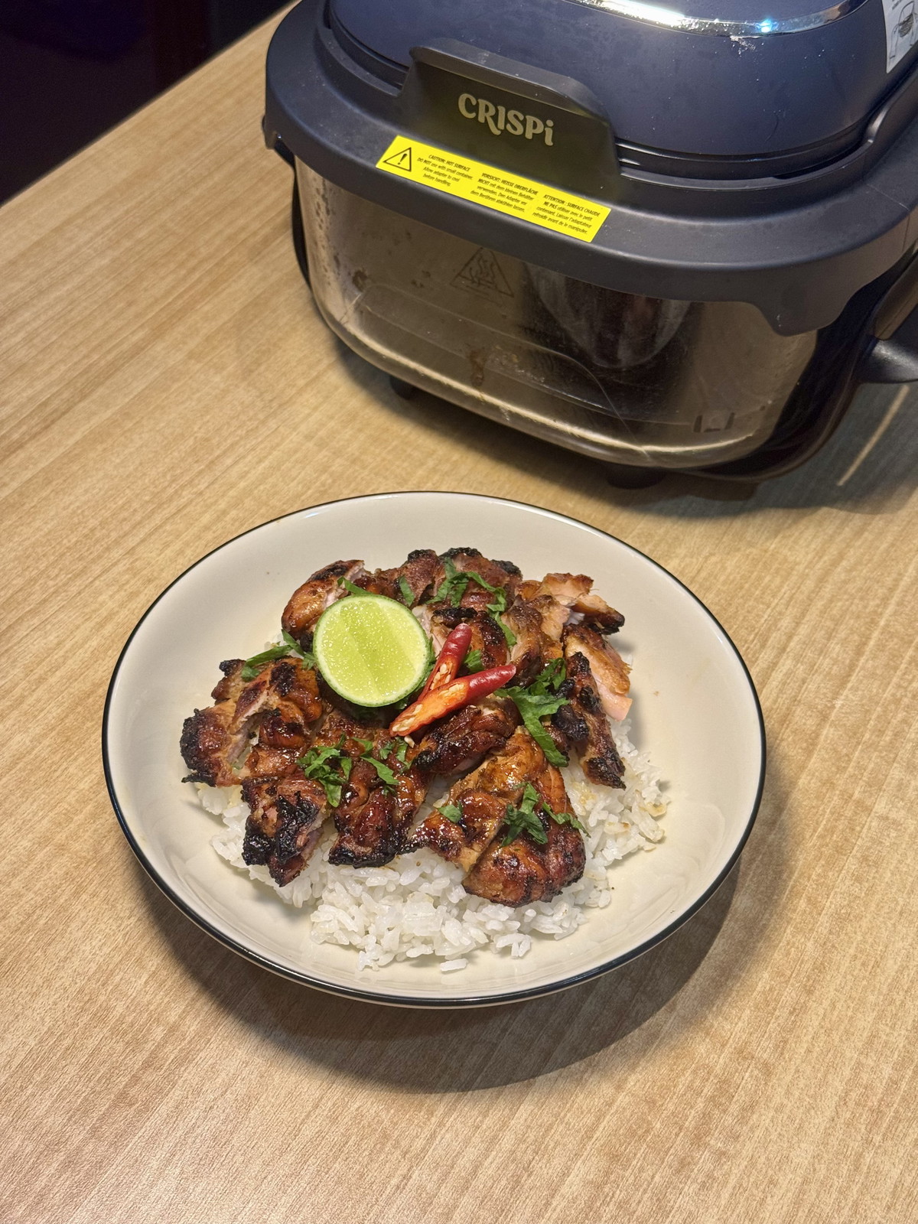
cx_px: 459
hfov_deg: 30.3
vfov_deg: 39.7
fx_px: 1697
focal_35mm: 48
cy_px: 612
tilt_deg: -47.9
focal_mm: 6.76
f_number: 1.78
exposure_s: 1/50
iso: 80
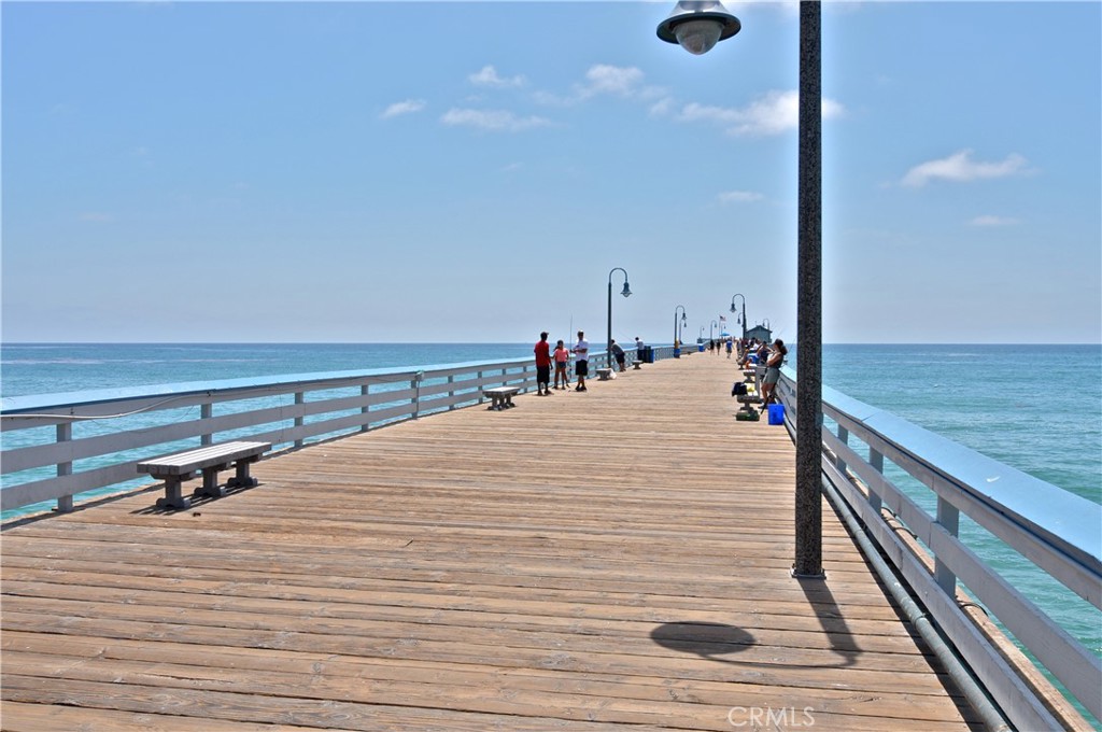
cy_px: 366
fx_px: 871
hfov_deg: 64.6
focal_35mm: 28
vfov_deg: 45.6
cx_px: 551
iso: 200
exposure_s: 1/400
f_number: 10
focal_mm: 19
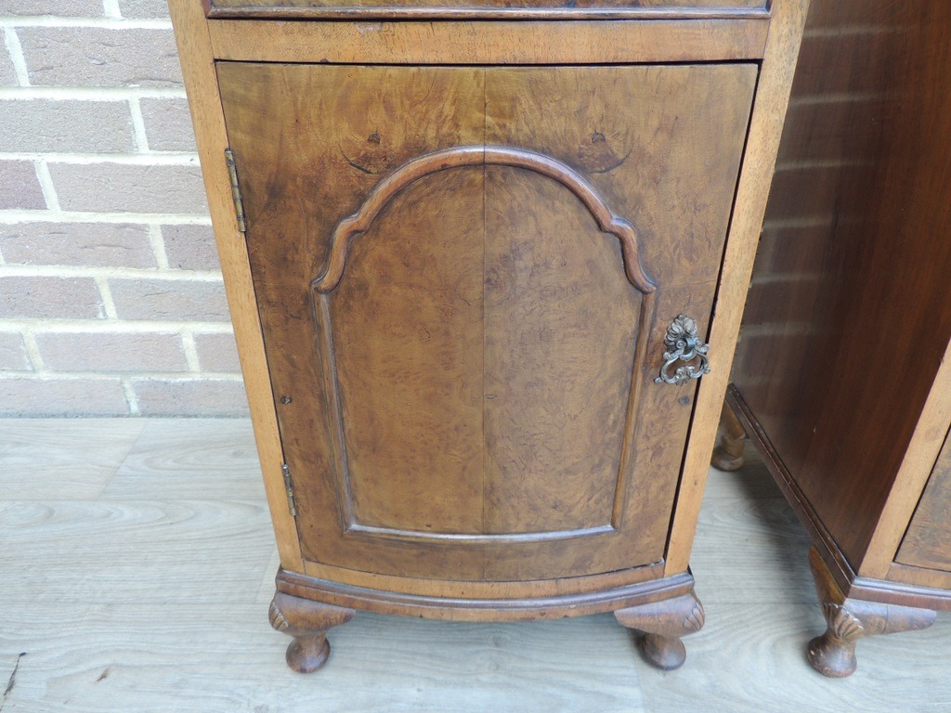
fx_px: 659
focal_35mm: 24
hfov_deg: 71.6
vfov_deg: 56.8
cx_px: 476
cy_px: 356
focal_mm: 4.3
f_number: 3
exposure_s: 1/50
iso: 100
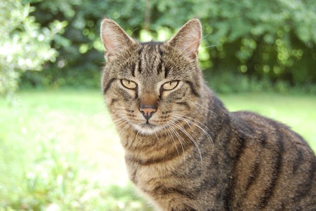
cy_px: 106
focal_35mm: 51
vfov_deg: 26.5
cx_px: 158
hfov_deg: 38.9
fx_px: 447
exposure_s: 1/60
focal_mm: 34
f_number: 4.5
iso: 400
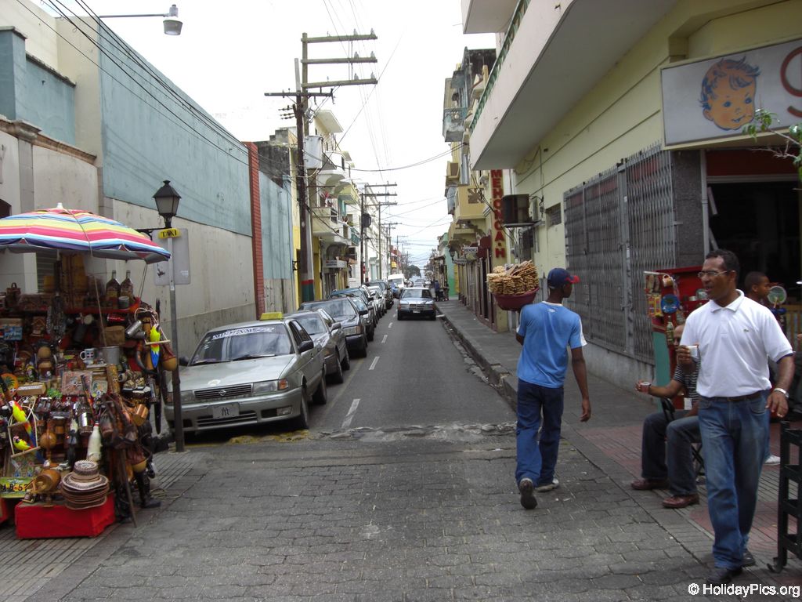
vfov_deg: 37.7
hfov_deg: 49.0
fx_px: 880
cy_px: 301
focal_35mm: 38
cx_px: 401
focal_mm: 6.2
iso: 64
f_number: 2.7
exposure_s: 1/640
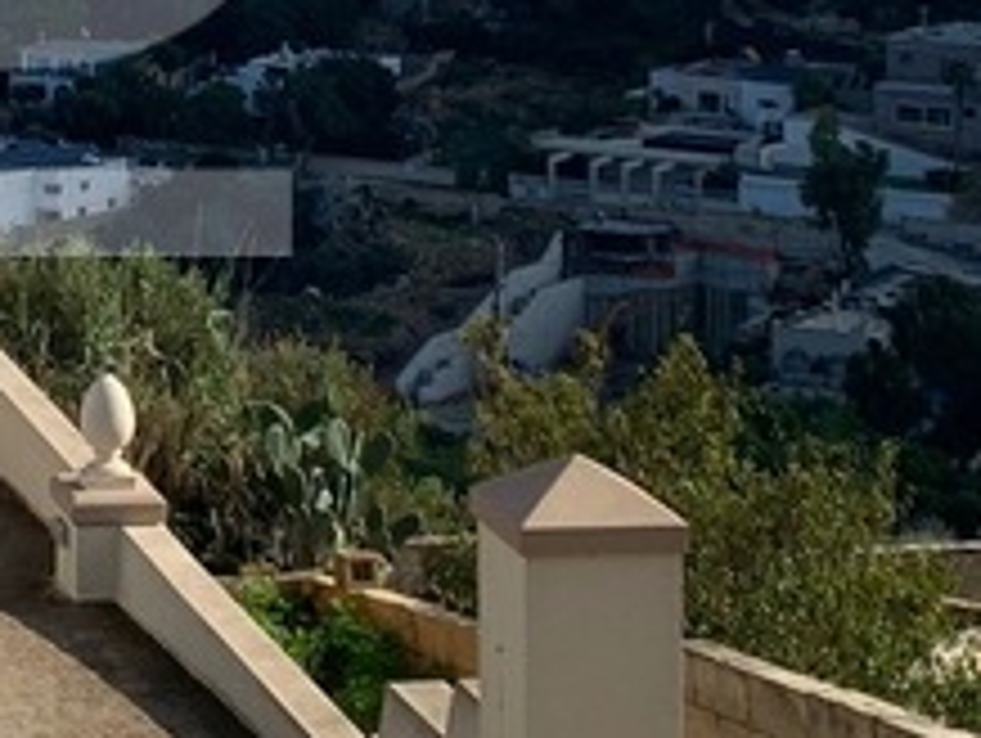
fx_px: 3461
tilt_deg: -2.1
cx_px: -45
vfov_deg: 11.8
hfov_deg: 15.8
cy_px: -261
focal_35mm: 122
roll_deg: -1.0
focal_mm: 4.25
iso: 25
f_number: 1.8
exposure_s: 1/3086
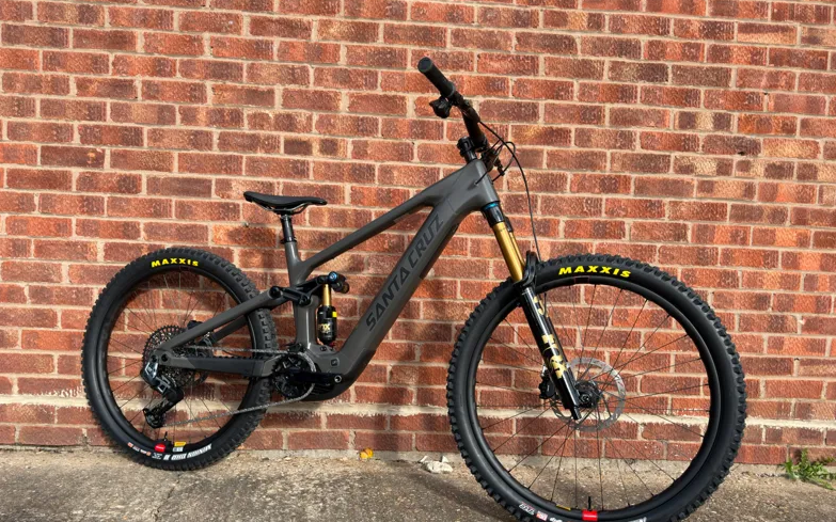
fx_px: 592
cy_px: 313
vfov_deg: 47.3
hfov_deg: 70.4
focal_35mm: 26
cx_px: 426
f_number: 1.78
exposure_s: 1/1242
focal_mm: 6.76
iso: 64
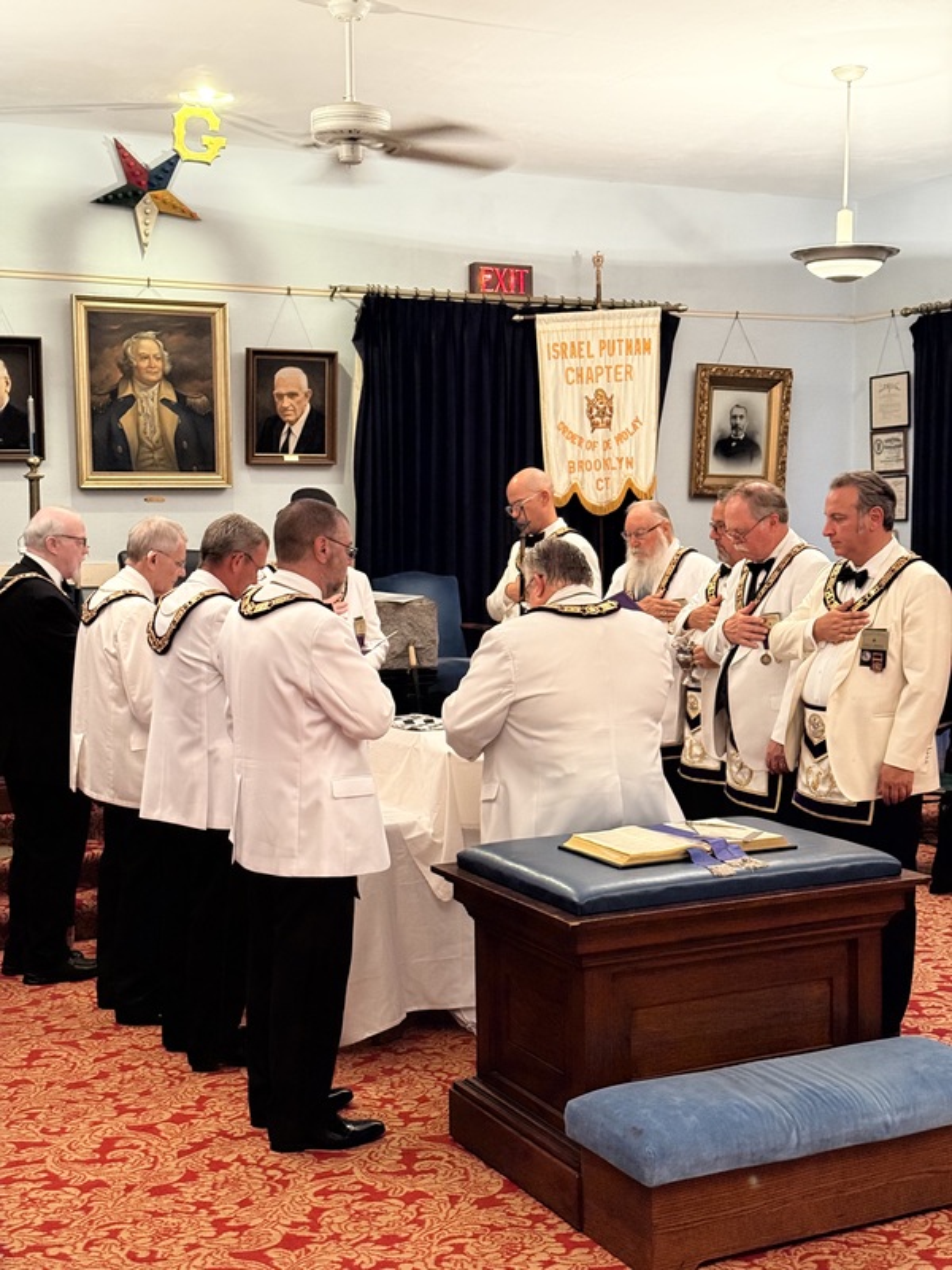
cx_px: 476
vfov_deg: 39.7
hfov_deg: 30.3
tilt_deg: -4.4
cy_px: 635
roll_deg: -0.3
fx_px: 1760
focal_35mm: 48
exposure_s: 1/30
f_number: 1.78
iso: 500
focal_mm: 6.76
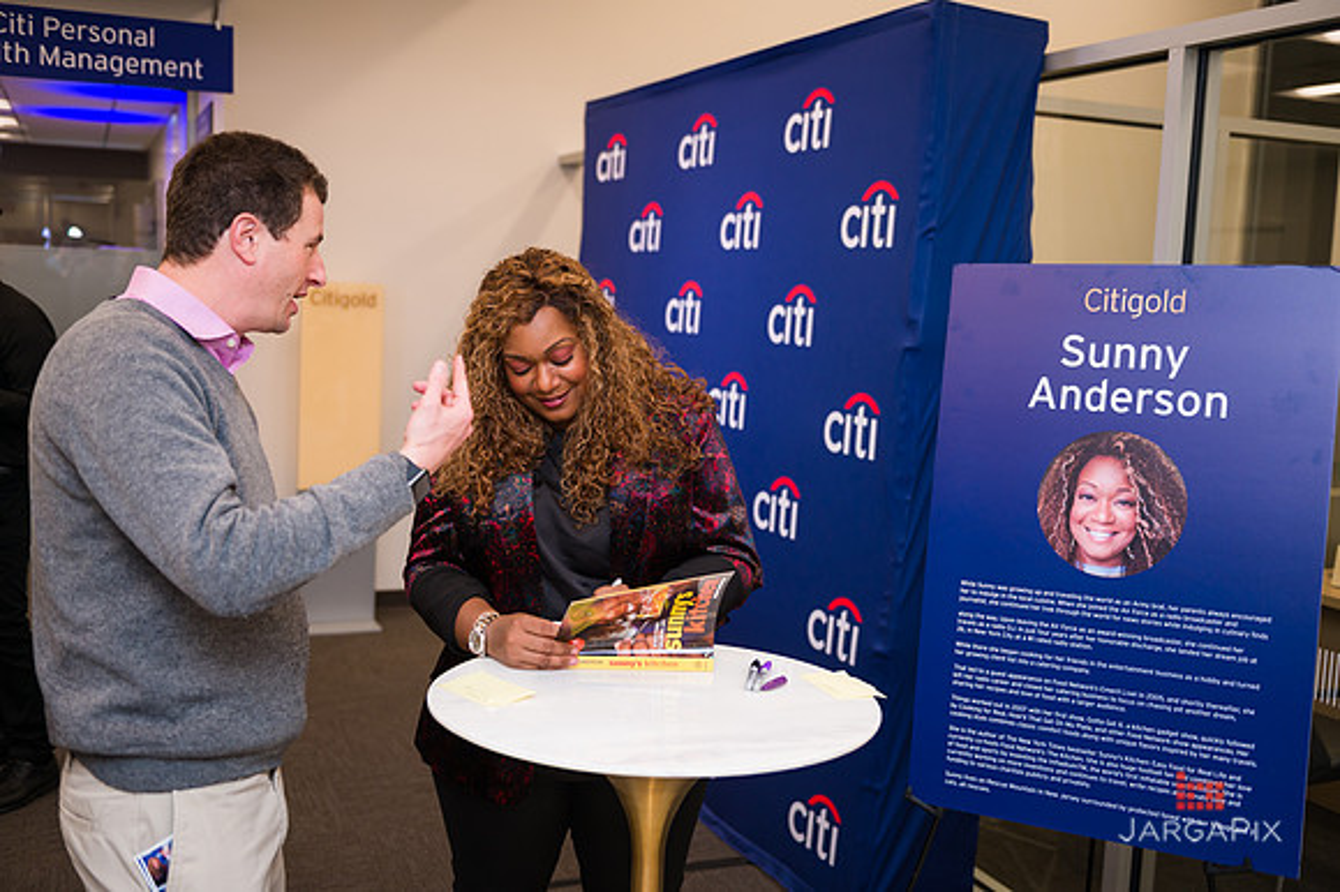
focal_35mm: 36
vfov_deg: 36.8
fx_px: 1339
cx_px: 670
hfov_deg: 53.2
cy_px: 446
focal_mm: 36
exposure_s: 1/160
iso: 400
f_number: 3.2
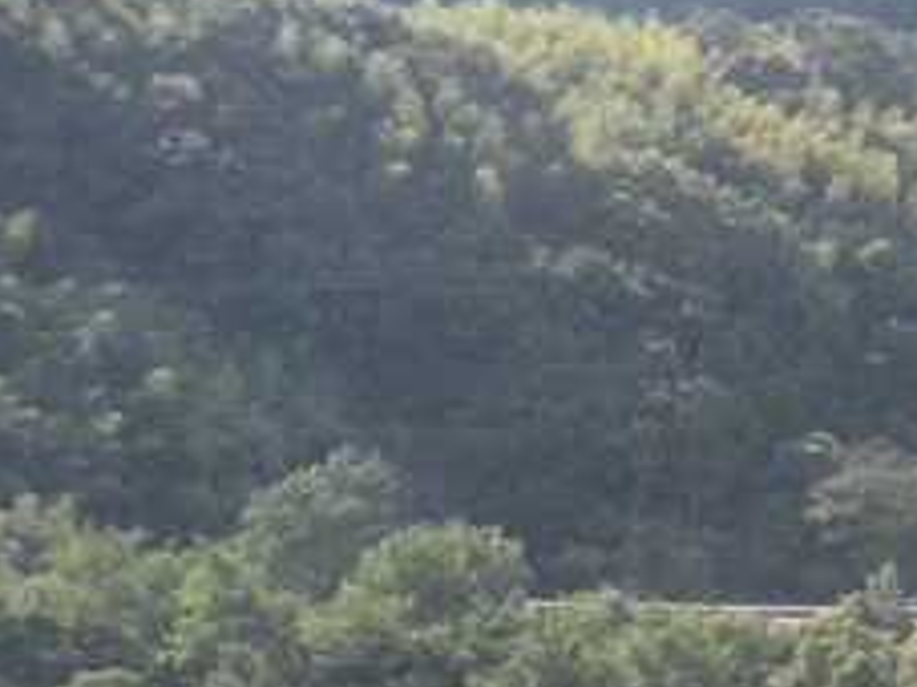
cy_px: 940
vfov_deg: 5.8
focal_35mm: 256
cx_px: 1341
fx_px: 6778
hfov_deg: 7.6
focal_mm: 13.9
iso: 108
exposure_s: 1/249
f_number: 4.6
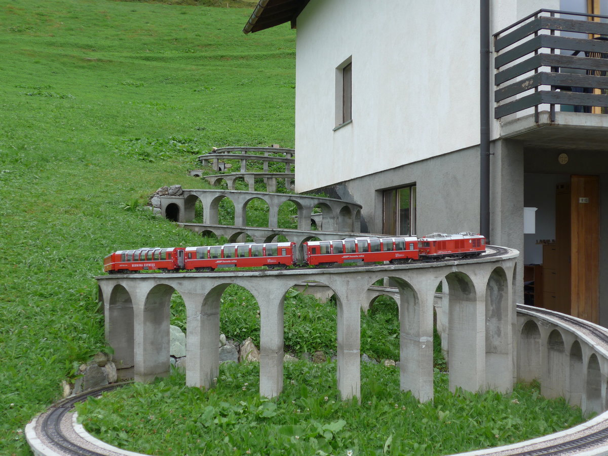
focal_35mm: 41
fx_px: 720
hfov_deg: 45.8
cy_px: 228
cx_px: 304
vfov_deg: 35.1
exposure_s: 1/640
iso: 80
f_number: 2.8
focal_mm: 8.4
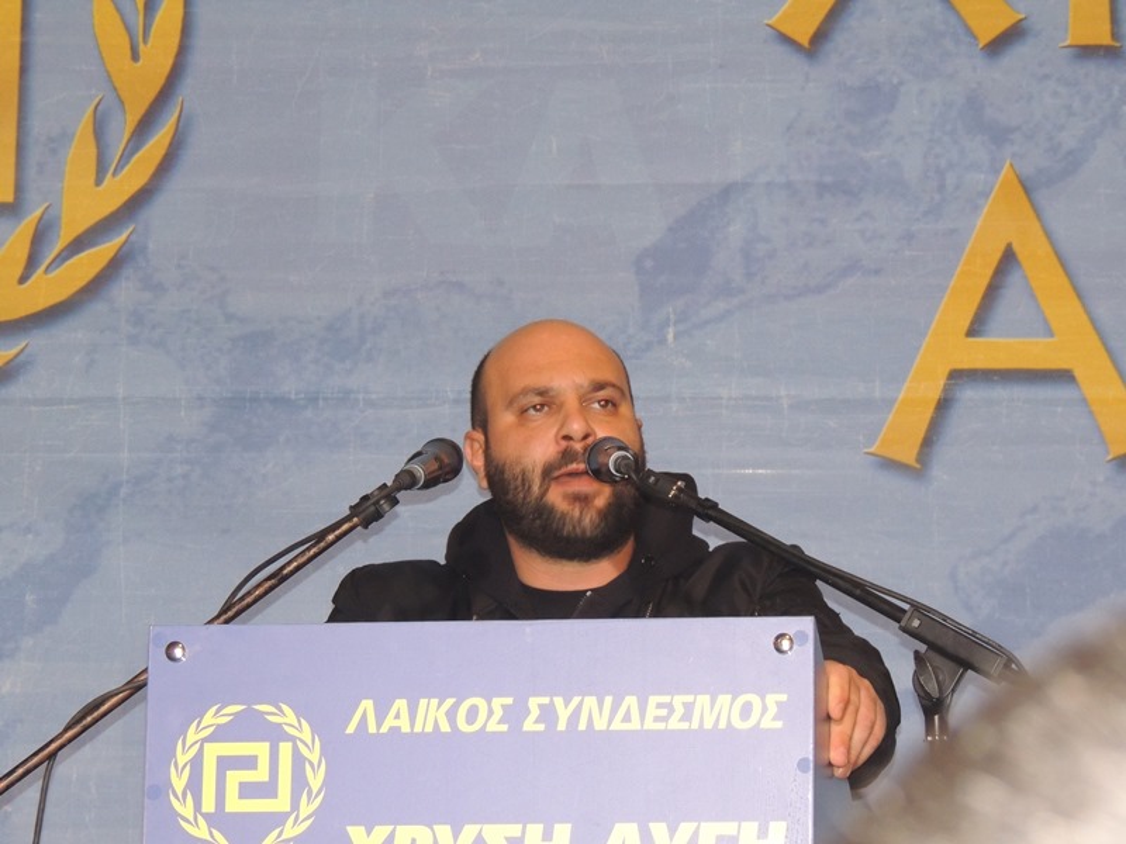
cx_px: 563
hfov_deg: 11.6
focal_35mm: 170
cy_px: 422
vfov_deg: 8.7
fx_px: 5530
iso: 800
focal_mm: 30.3
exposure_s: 1/60
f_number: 4.5
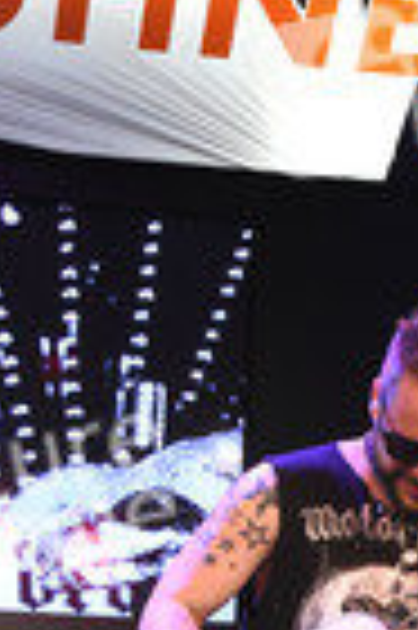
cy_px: 747
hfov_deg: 13.2
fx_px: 1798
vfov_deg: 18.8
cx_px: 76
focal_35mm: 103
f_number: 5.6
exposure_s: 1/100
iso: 1600
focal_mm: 24
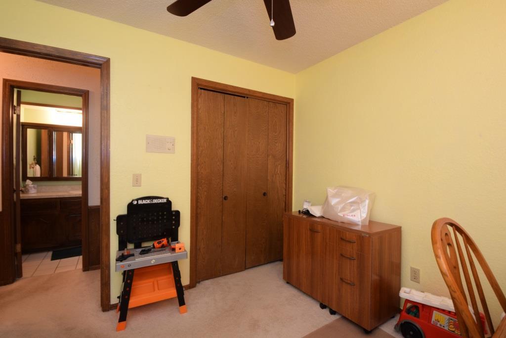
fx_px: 232
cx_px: 253
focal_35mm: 16
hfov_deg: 95.0
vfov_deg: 72.1
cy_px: 169
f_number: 11
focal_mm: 11
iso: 500
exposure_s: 1/2.5
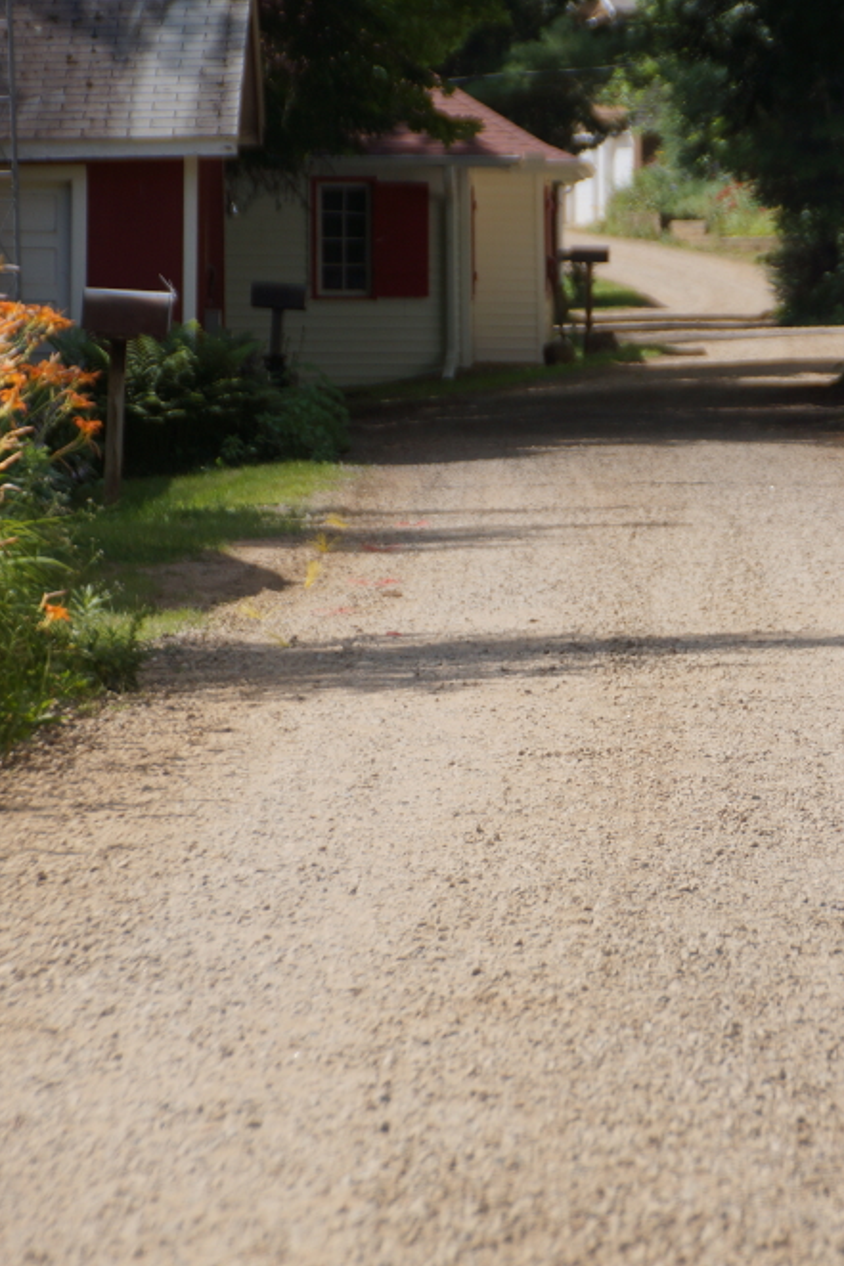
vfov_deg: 7.6
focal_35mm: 272
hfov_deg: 5.0
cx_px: 700
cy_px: 631
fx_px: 9570
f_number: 5.6
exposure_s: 1/200
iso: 100
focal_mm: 120
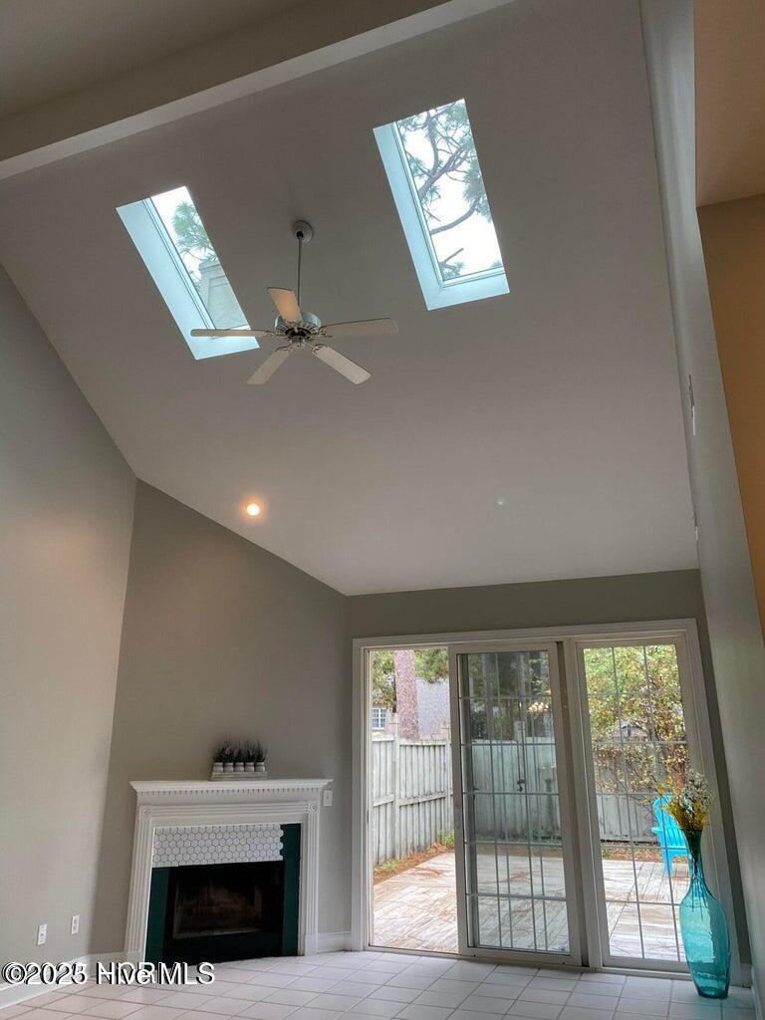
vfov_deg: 67.3
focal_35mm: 26
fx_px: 766
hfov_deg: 53.1
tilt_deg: +17.5
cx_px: 382
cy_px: 510
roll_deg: -0.2
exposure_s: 1/120
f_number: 1.8
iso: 125
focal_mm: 4.25
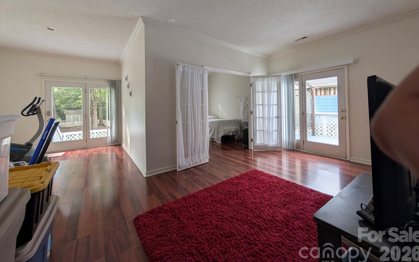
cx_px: 211
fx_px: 148
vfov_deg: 82.0
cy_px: 107
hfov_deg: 109.4
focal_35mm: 13
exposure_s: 1/128
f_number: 1.7
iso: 47
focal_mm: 2.02
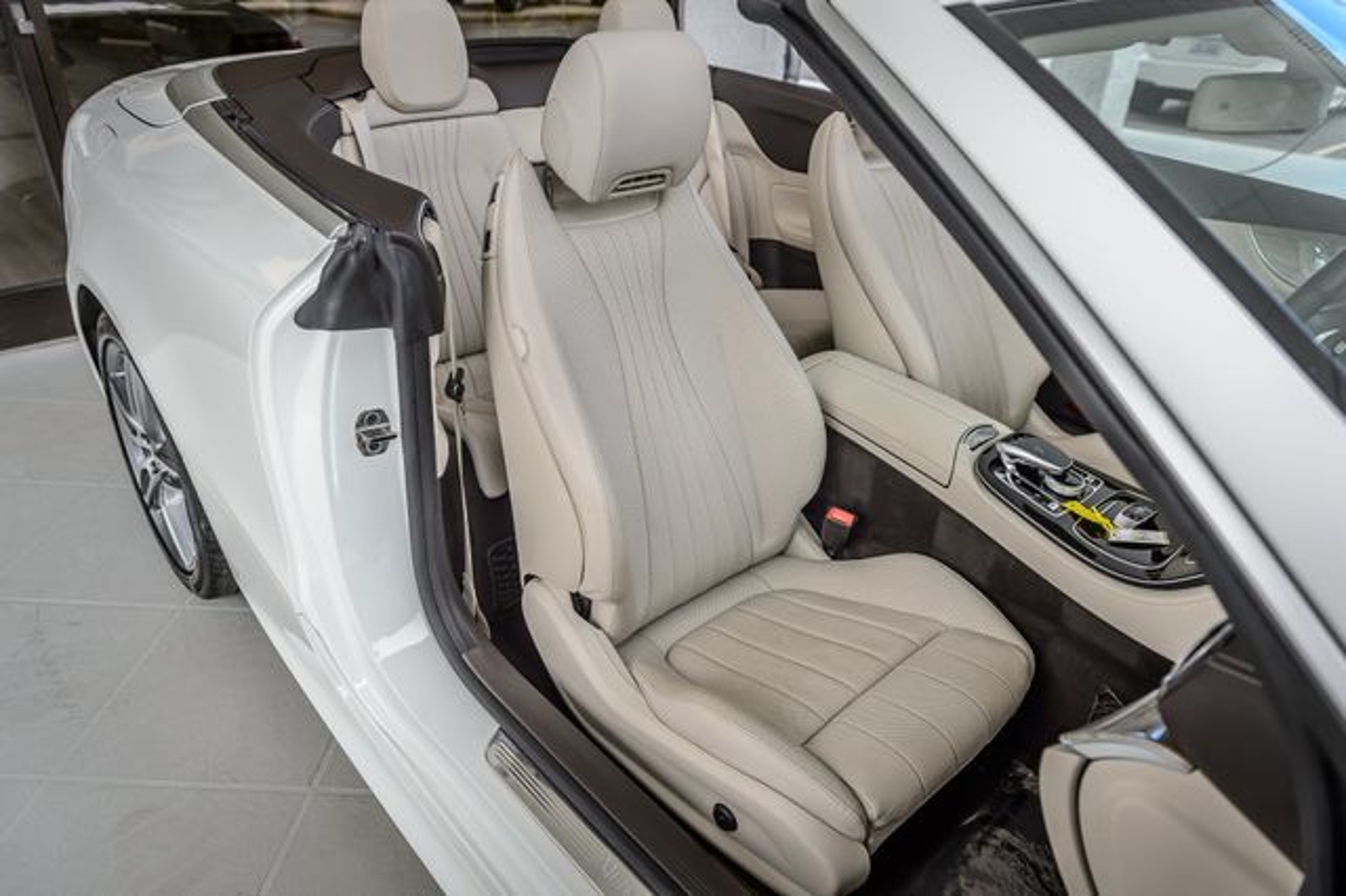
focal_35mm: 24
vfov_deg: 53.1
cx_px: 673
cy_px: 448
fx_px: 897
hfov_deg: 73.8
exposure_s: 1/800
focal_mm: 24
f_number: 4
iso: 400
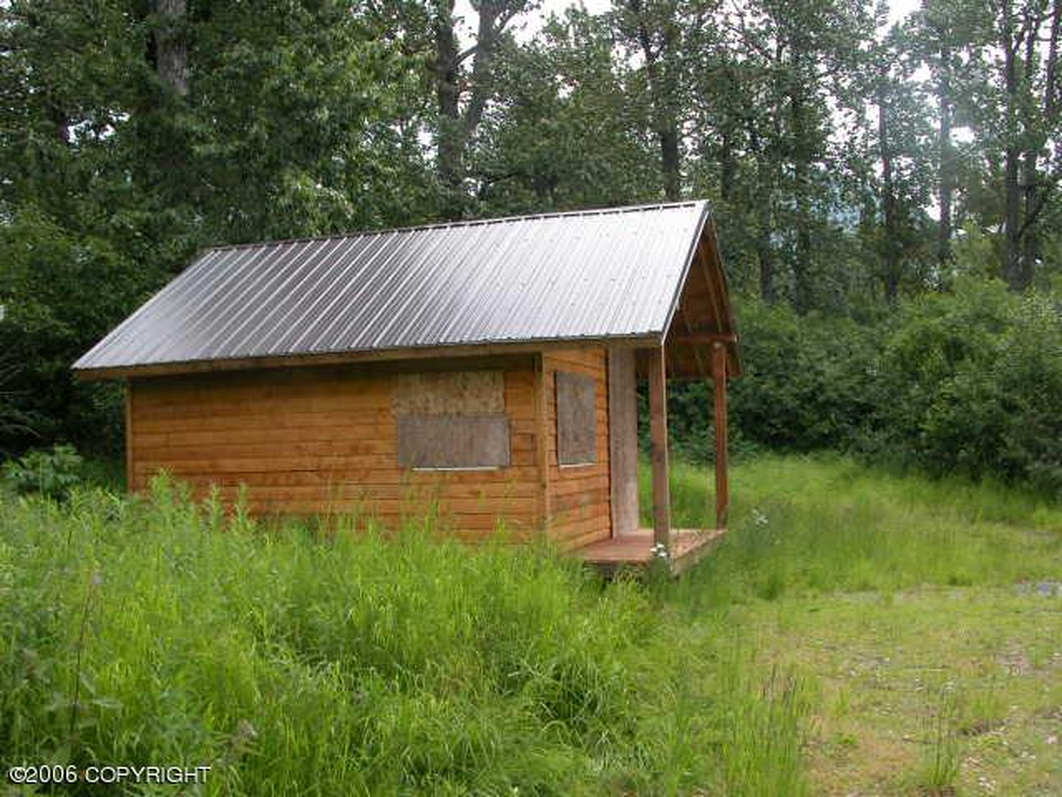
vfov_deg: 40.7
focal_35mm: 35
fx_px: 1074
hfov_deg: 52.6
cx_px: 531
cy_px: 398
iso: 100
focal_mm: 8.9
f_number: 5
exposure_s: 1/167
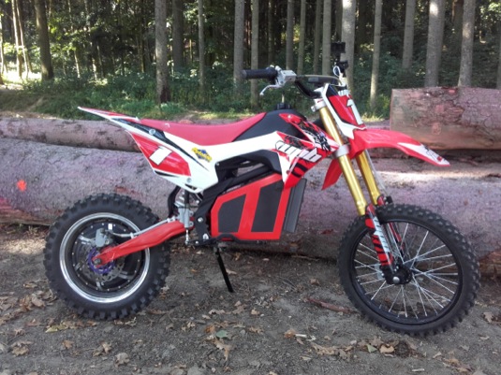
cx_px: 250
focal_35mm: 31
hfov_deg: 58.4
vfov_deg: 45.4
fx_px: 449
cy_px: 188
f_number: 2.2
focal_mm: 3.31
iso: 60
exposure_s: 1/33
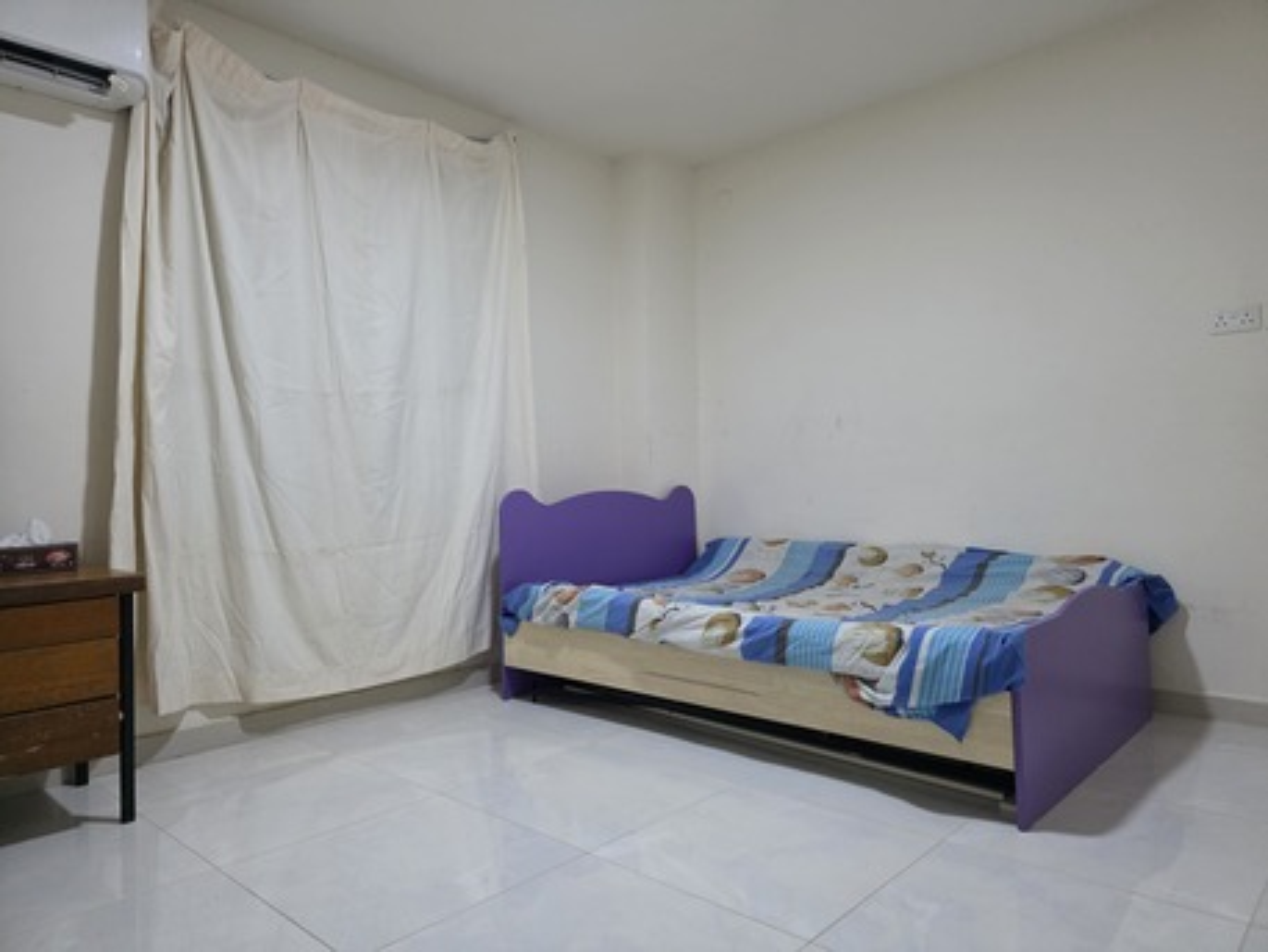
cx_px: 634
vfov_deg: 58.9
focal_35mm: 23
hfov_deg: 73.9
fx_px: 843
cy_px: 476
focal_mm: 6.3
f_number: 1.7
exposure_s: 1/100
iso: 1000
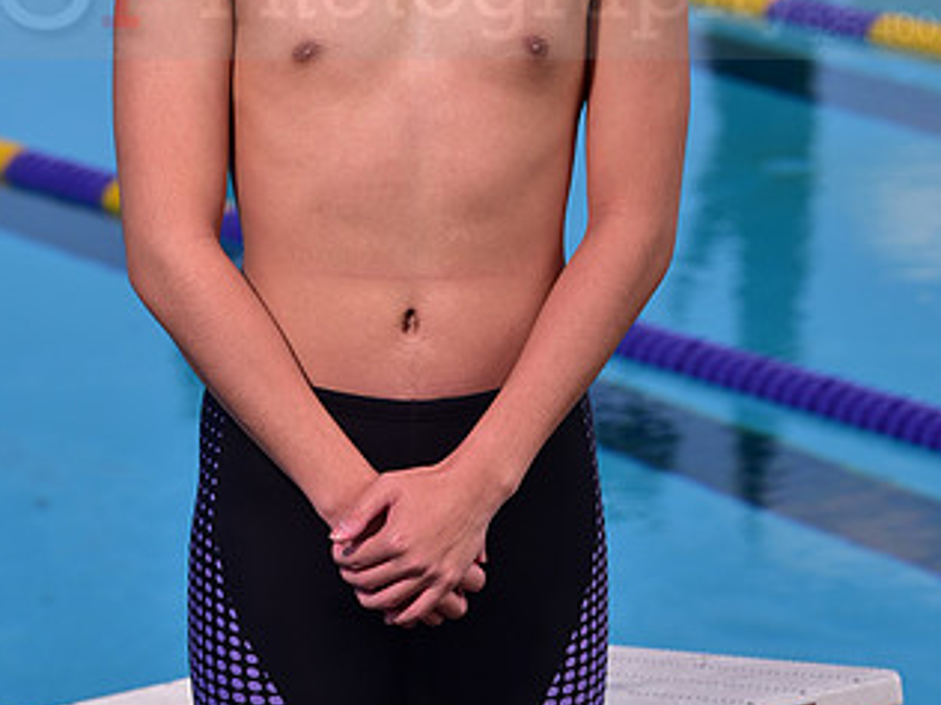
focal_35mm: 238
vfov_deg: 6.2
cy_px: -36
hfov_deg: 8.3
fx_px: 6470
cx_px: 415
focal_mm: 135
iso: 80
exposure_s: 1/250
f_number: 6.3
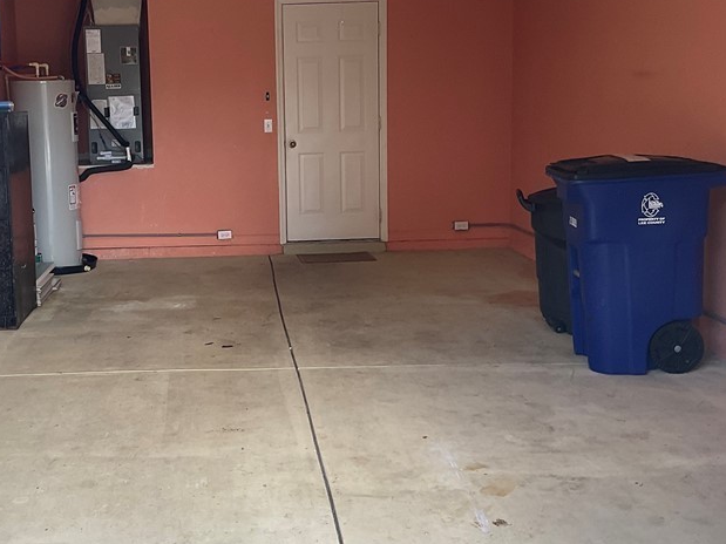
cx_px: 232
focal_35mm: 48
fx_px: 1007
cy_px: 227
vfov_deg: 30.2
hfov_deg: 39.1
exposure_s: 1/122
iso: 40
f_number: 1.8
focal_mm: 3
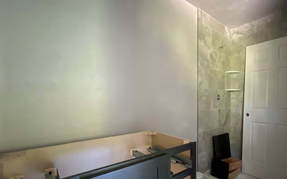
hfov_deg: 89.3
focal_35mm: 18
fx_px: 141
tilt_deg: -0.8
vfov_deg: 64.7
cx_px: 179
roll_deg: -0.2
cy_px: 102
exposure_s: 1/39
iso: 1250
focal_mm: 1.57
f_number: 1.8
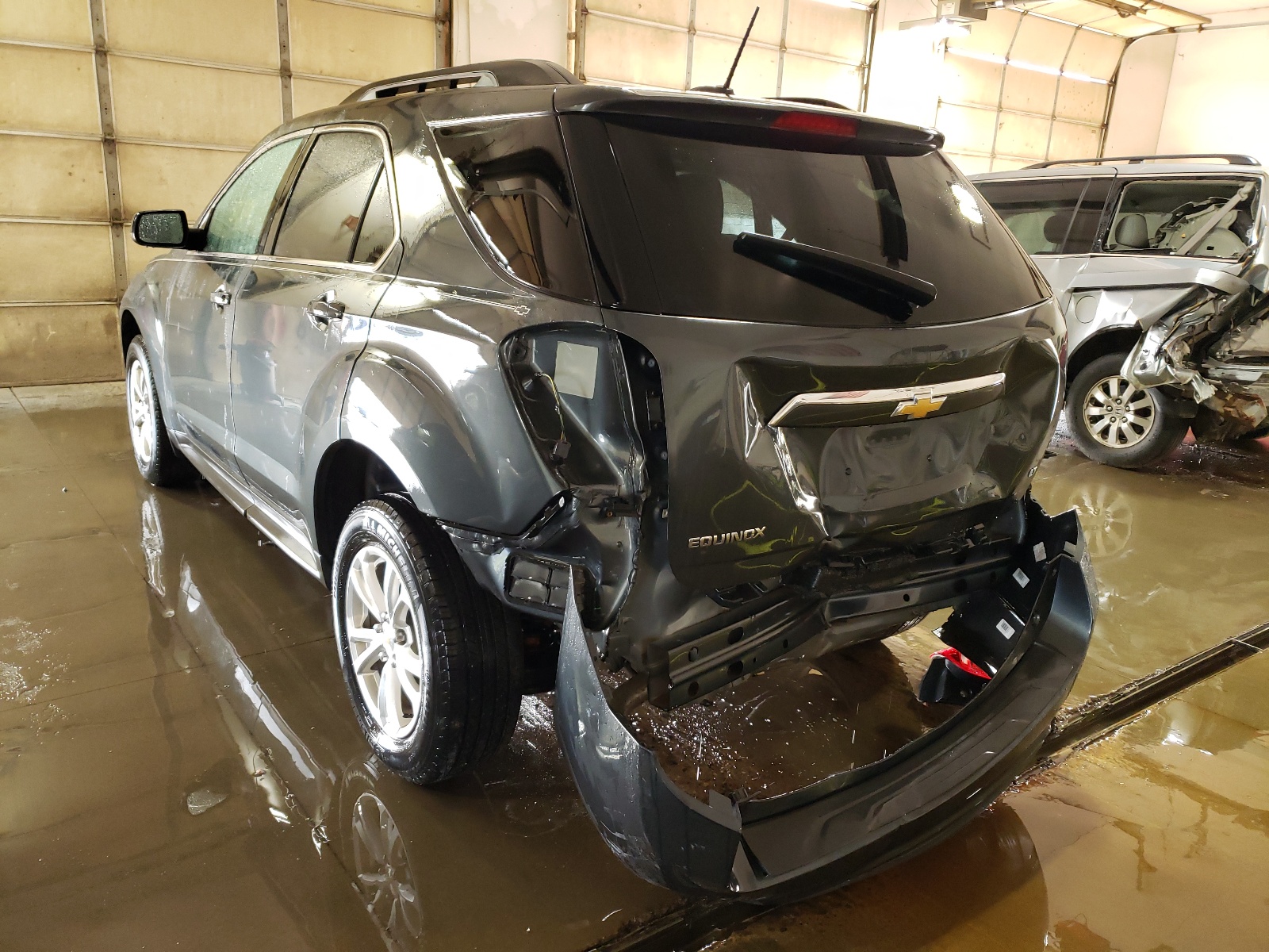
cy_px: 476
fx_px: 953
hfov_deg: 67.3
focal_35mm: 26
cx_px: 634
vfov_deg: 53.1
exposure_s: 1/60.2
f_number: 1.5
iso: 240
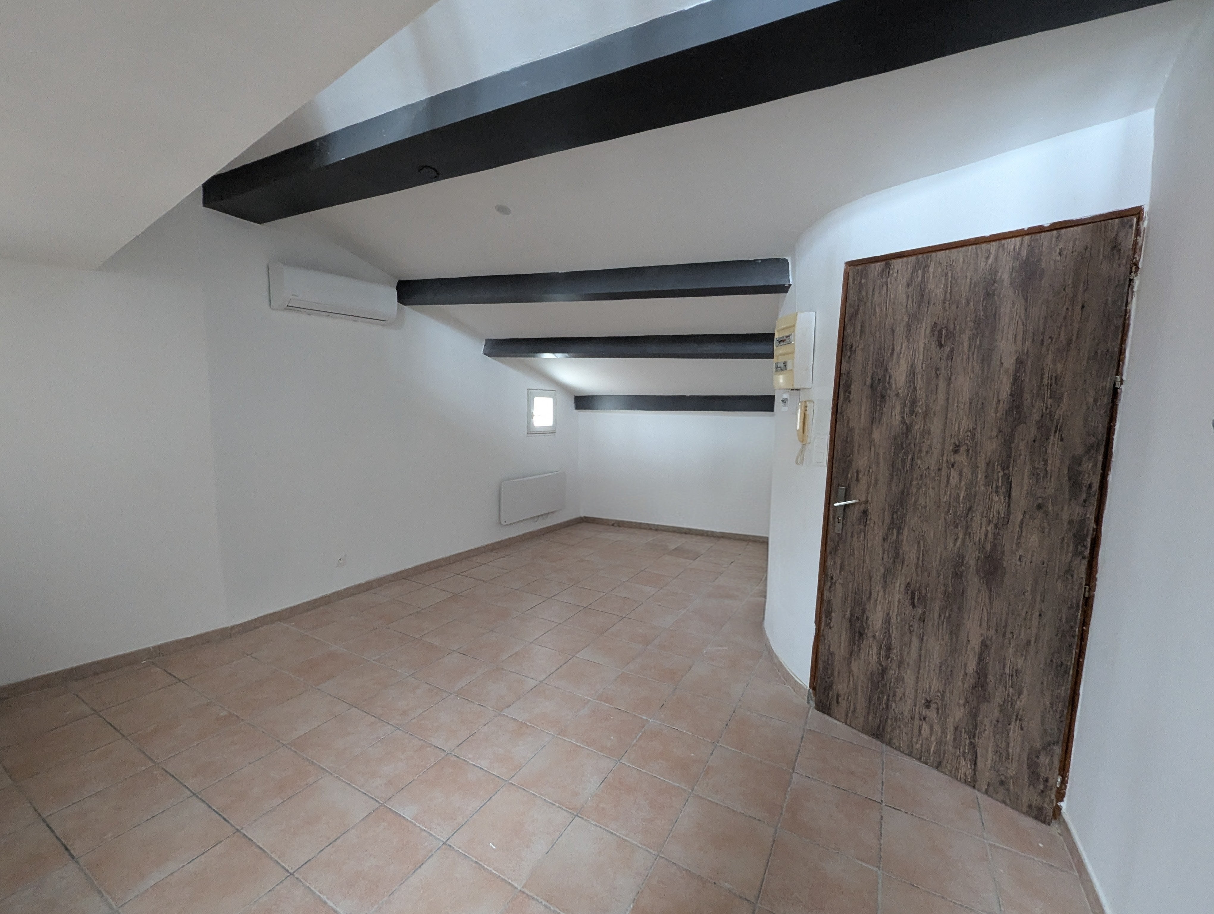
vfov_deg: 90.1
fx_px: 457
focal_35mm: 13
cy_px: 457
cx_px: 607
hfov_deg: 106.1
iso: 487
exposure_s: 1/23.8
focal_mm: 1.95
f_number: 2.2
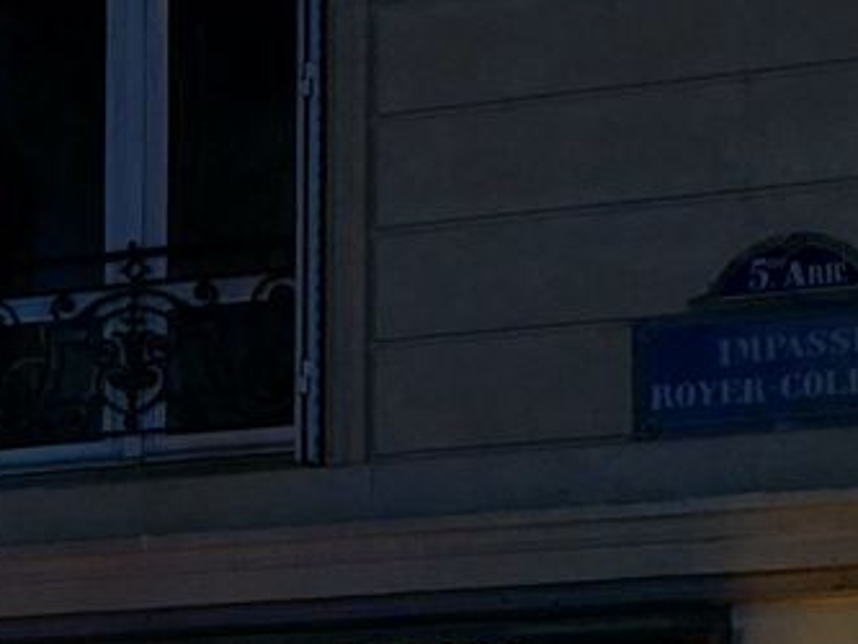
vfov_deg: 10.7
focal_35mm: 138
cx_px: -245
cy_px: 590
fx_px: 3422
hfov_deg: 13.8
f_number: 1.7
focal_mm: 6.3
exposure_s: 1/101
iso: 2000
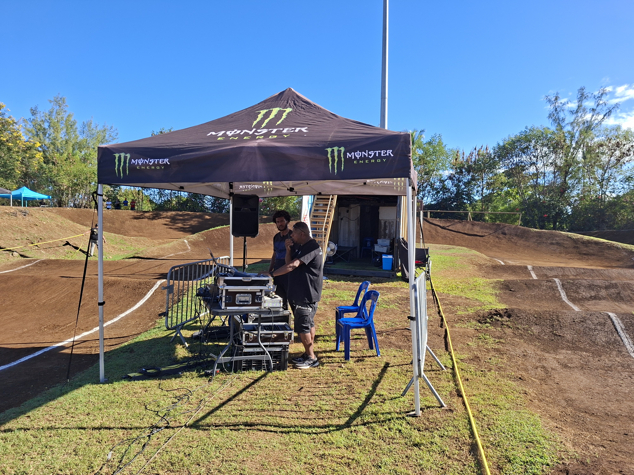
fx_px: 421
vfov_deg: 58.9
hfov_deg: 73.9
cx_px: 317
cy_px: 238
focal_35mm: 23
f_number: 1.8
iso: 50
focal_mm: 5.54
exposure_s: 1/1208
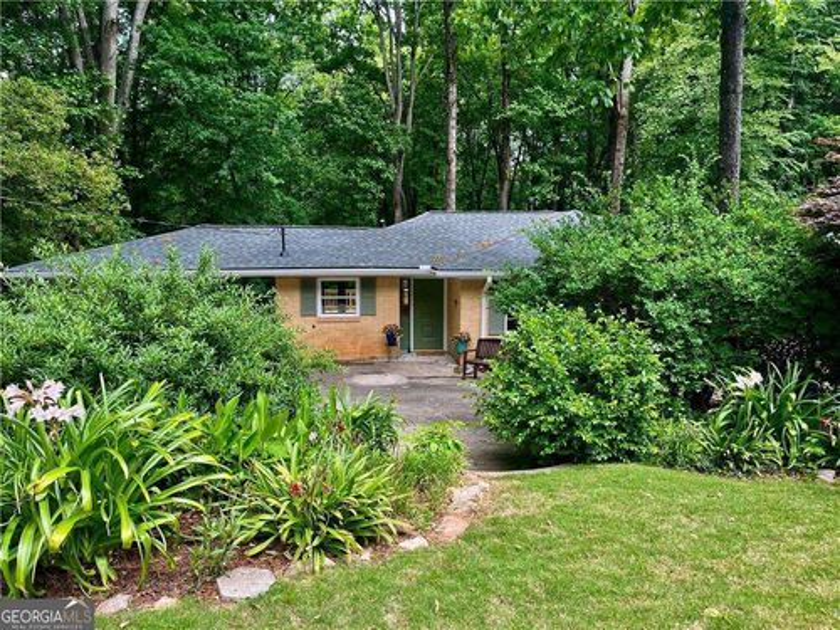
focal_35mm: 26
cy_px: 315
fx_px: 631
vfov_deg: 53.1
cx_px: 420
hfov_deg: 67.3
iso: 50
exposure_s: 1/563
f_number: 1.6
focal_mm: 5.1
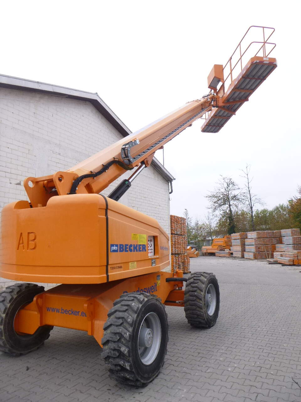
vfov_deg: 69.4
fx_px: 290
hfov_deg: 54.9
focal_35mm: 25
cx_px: 150
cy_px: 201
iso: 100
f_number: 3.9
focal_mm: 4.5
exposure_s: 1/125
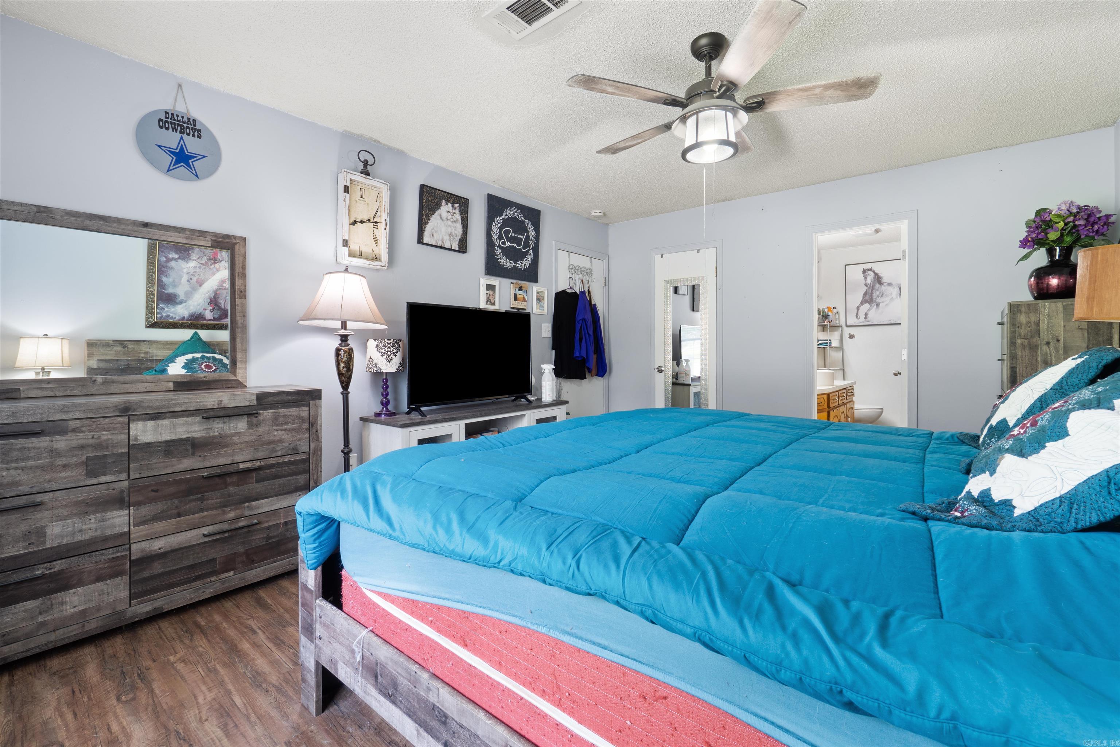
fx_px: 467
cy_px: 374
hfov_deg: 100.4
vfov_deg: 77.3
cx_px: 560
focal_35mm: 15
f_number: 9
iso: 100
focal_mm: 10
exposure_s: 2.5
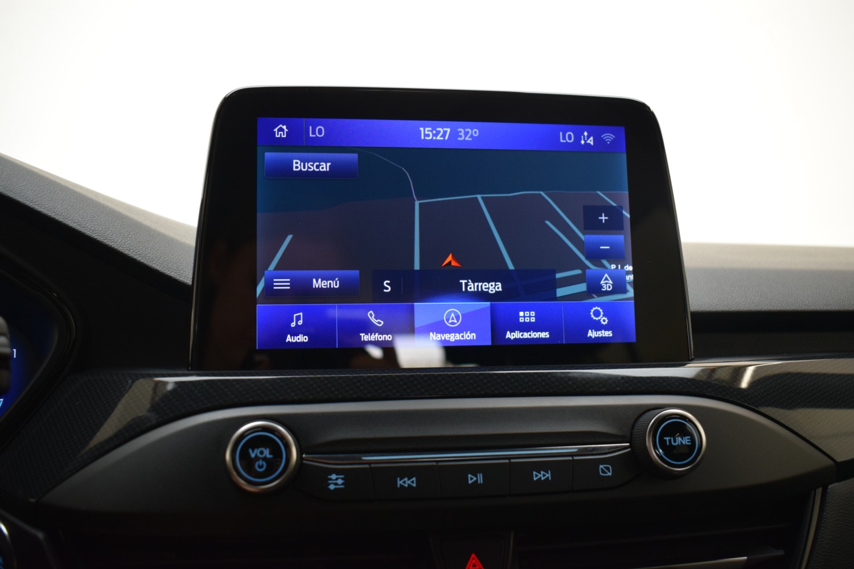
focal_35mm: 33
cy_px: 284
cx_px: 427
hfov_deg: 57.2
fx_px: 783
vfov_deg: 40.0
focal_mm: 22
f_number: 3.8
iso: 1000
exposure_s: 1/60
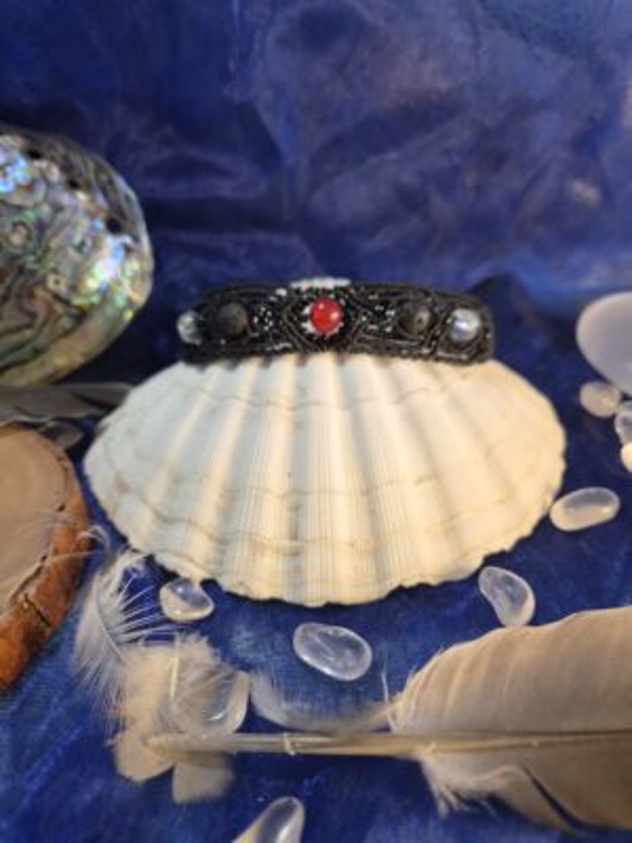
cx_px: 316
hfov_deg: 58.9
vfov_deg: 73.9
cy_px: 422
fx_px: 560
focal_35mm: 23
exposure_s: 1/100
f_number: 1.8
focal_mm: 5.4
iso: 320
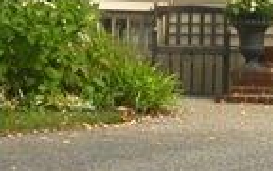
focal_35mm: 249
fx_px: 1853
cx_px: 210
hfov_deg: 8.4
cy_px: -205
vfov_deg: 5.1
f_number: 5.6
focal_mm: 5.8
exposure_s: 1/186
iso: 94
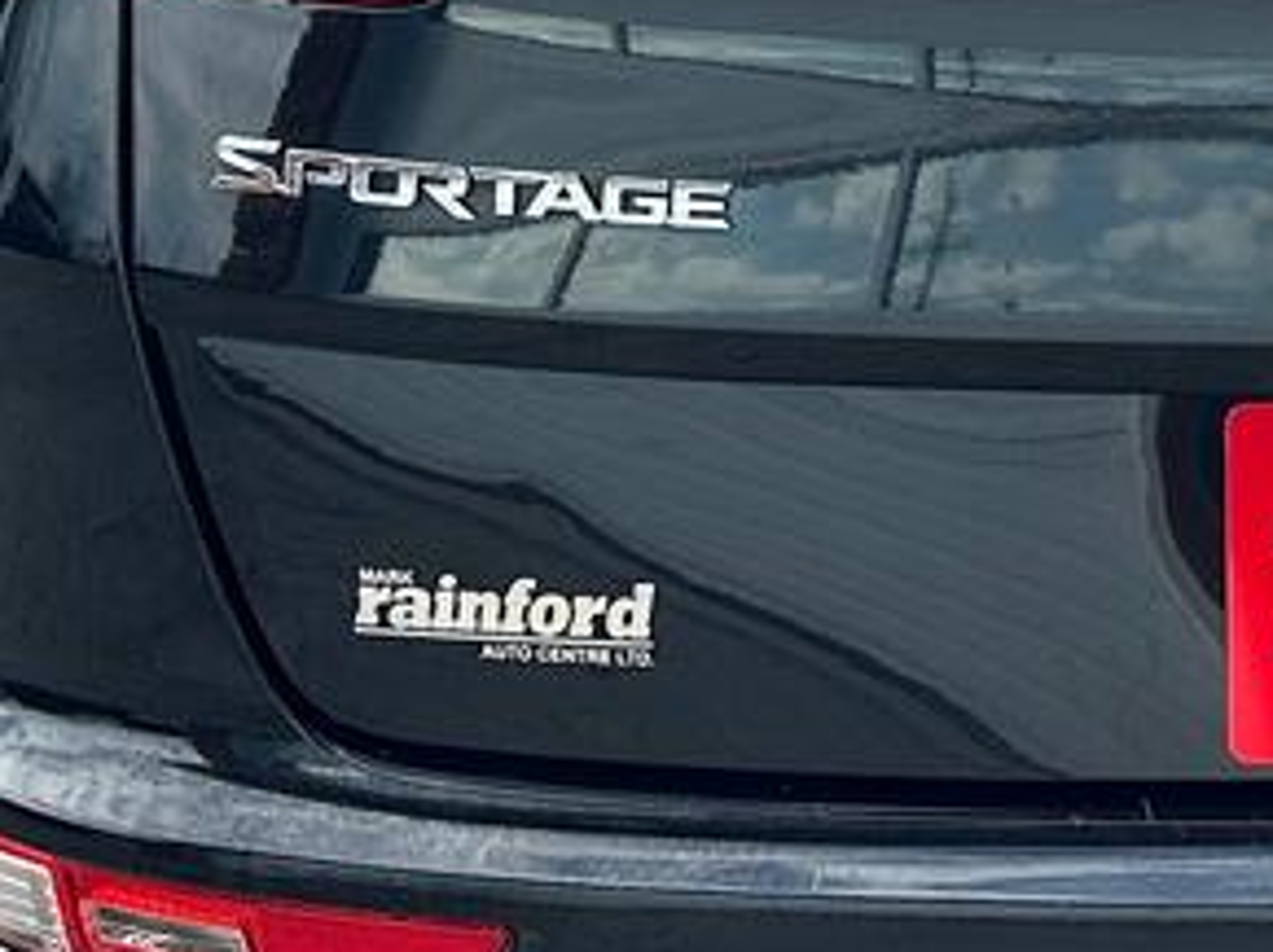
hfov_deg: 17.7
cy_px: -268
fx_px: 3895
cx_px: 1532
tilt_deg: -16.4
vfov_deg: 13.5
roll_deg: +0.0
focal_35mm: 106
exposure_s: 1/1321
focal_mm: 6.86
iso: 80
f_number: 1.78
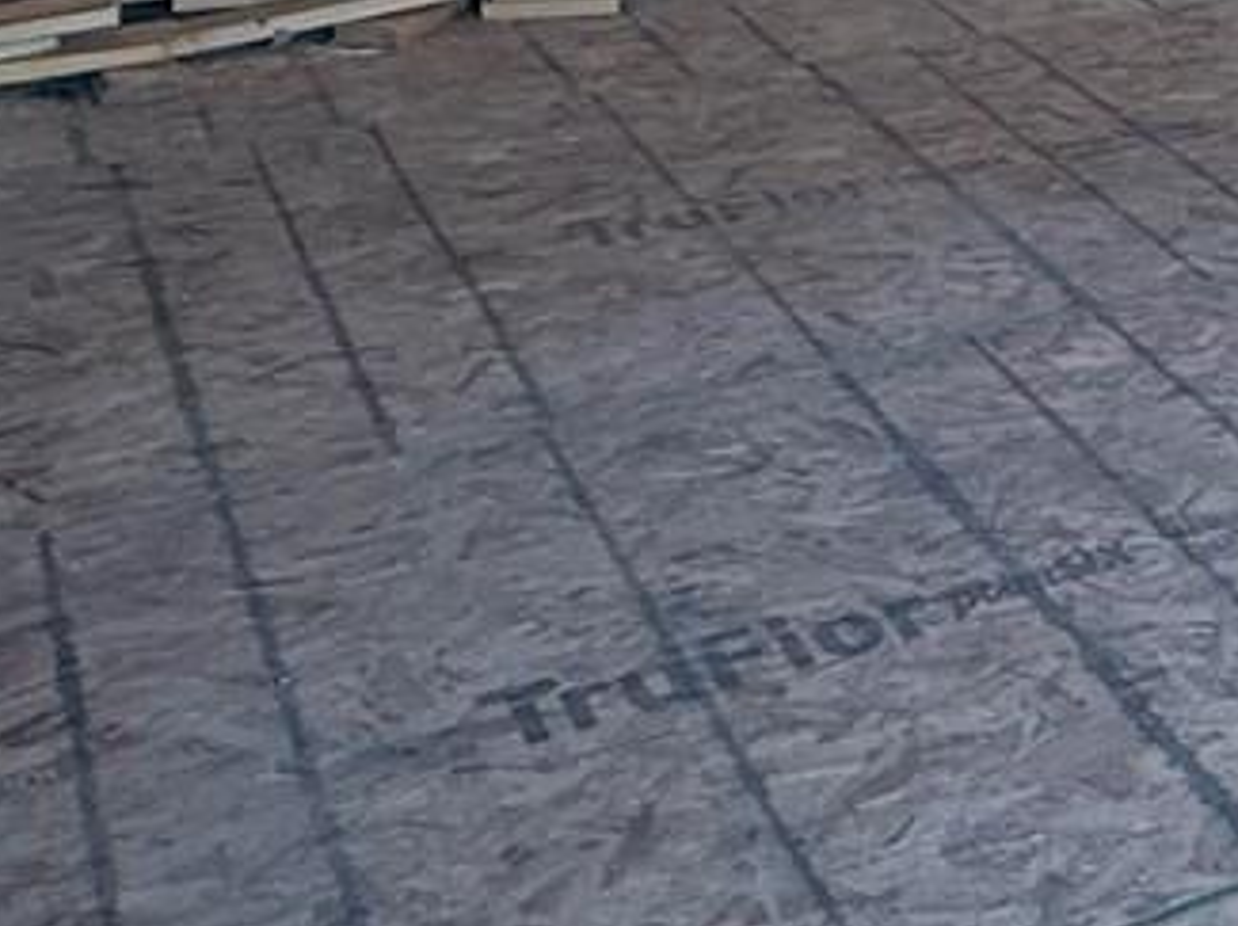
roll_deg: -2.1
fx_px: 2465
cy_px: -659
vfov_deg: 17.8
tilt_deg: -1.2
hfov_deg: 26.6
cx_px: 1249
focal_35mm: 69
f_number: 2.2
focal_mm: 2.22
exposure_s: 1/99
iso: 160
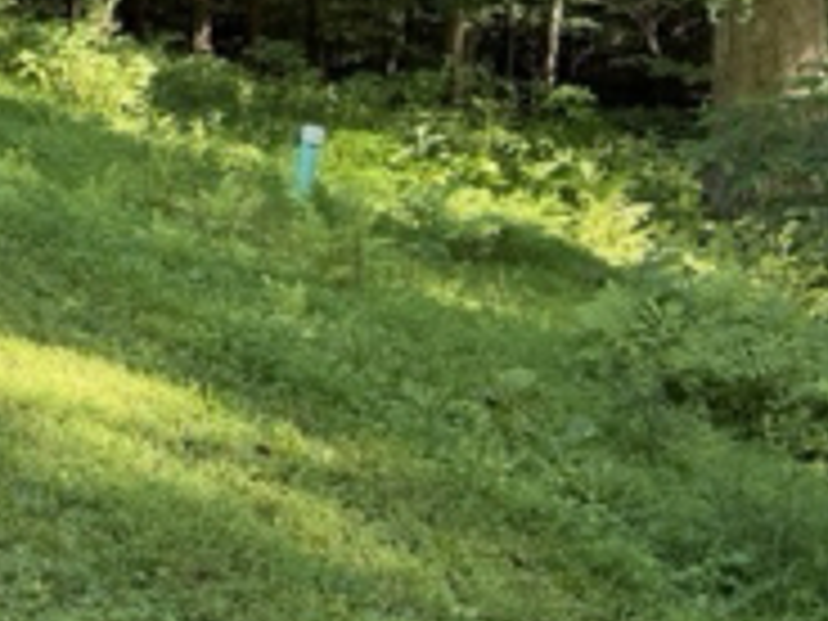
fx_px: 2081
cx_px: -340
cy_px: -140
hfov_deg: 20.0
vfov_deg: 16.2
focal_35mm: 87
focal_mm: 6.76
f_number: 1.78
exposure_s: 1/203
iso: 125
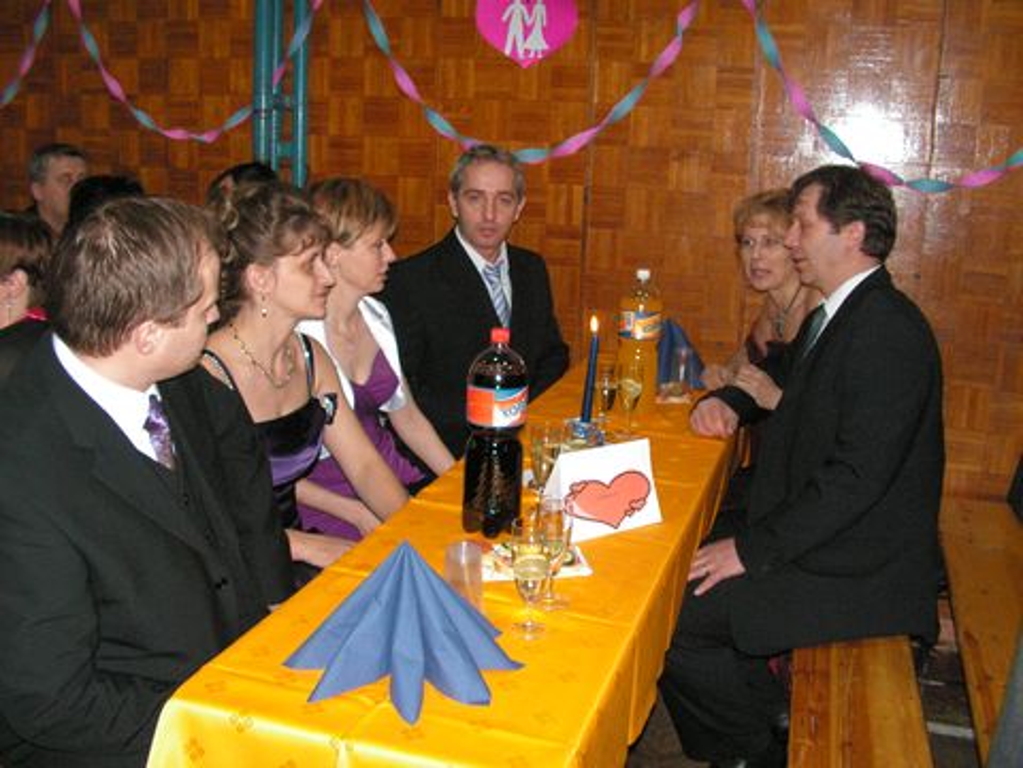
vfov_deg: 39.7
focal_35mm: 36
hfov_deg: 51.4
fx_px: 1064
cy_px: 384
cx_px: 512
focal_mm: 6
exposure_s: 1/40
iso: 160
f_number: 3.2
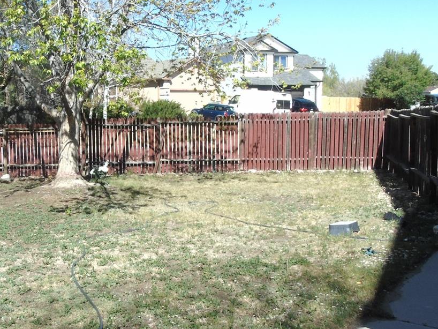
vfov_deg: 32.9
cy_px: 162
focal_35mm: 44
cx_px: 111
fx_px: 557
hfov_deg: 41.7
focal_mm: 4.4
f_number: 3.4
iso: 80
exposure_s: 1/125
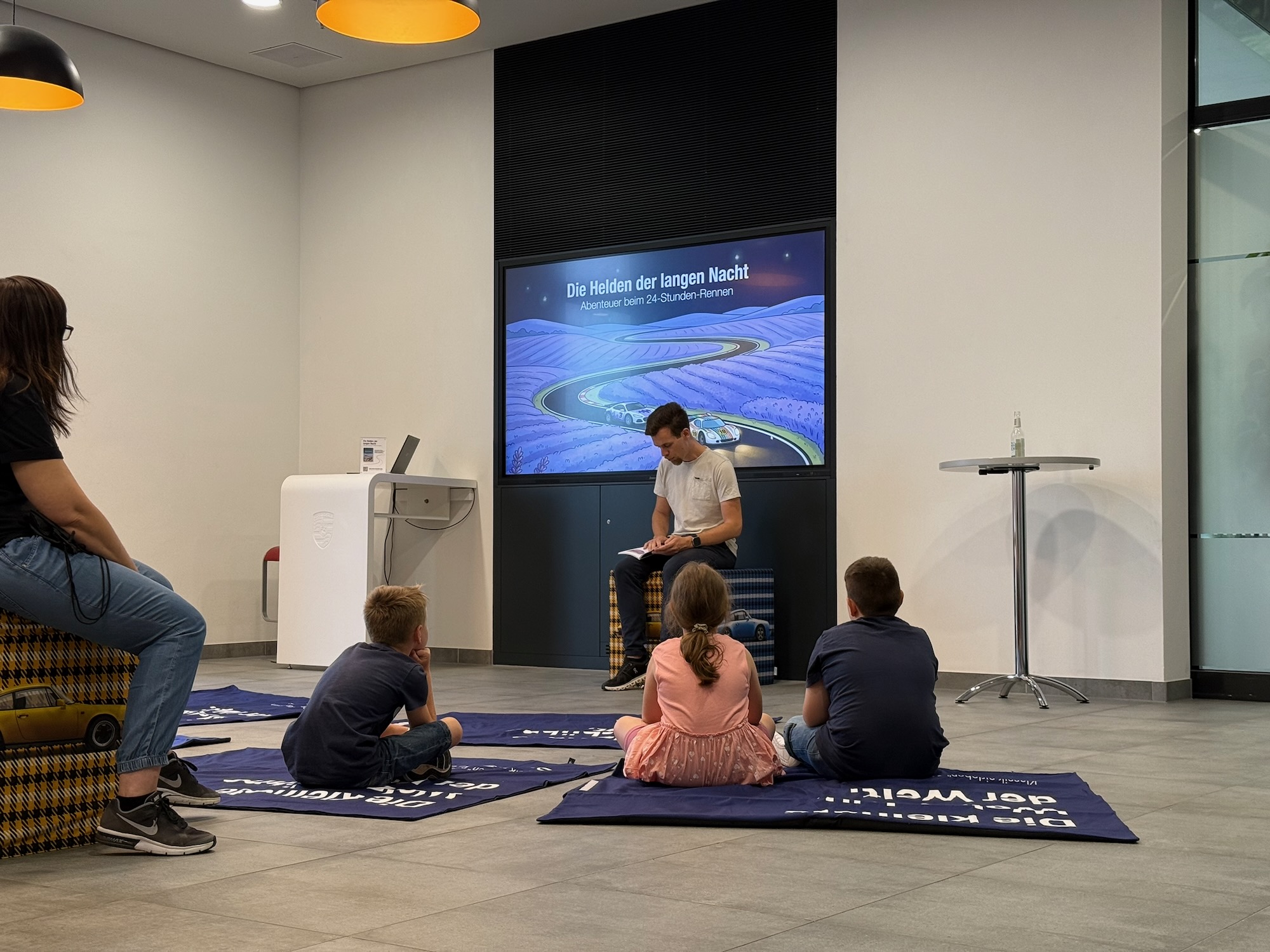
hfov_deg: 39.7
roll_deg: -0.6
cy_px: 476
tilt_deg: +2.3
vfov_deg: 30.3
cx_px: 635
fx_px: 1761
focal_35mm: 48
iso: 64
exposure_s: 1/50
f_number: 1.78
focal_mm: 6.76
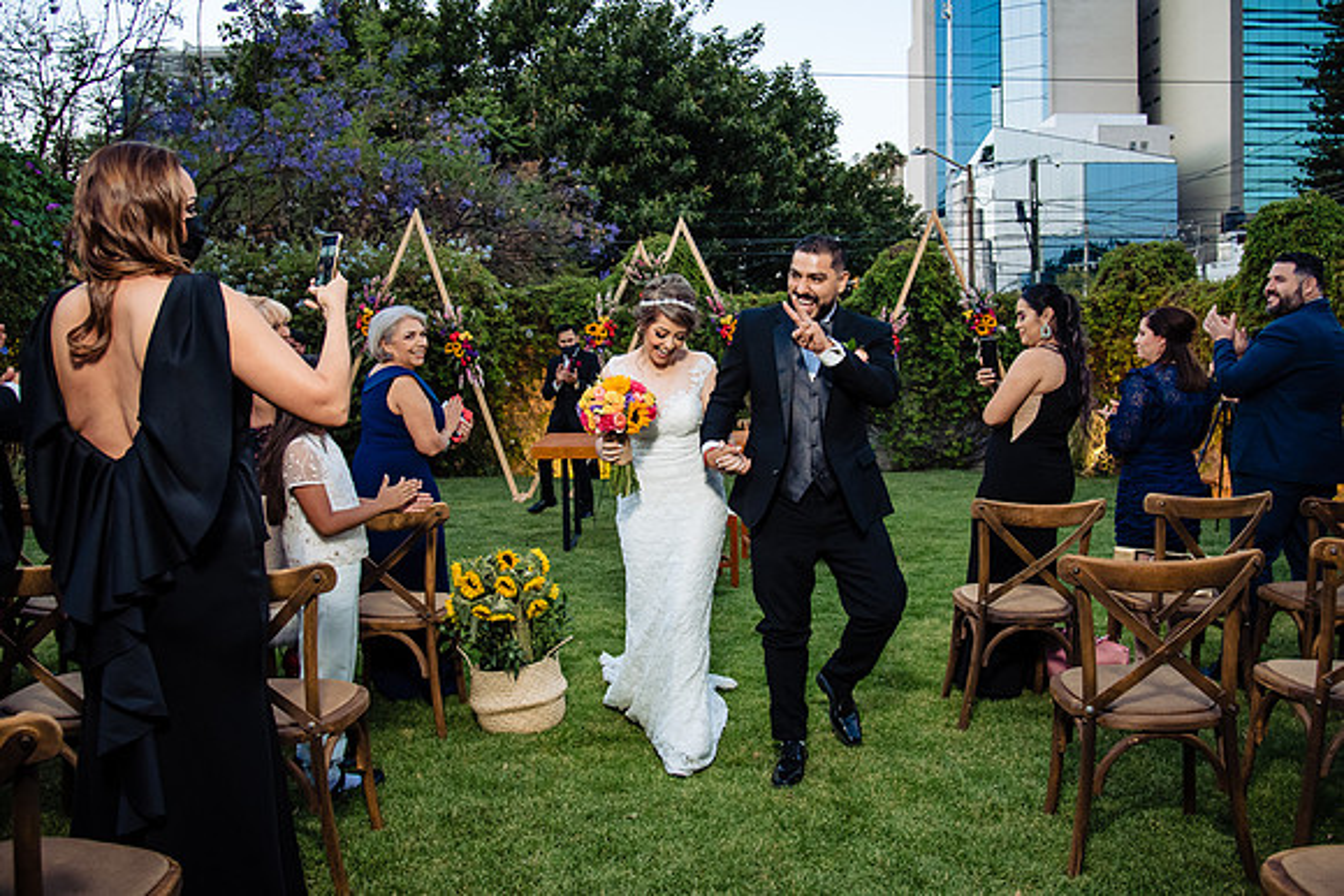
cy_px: 408
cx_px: 681
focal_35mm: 26
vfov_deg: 48.9
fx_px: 985
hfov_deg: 68.6
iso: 1600
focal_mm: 24
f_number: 4.5
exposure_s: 1/160
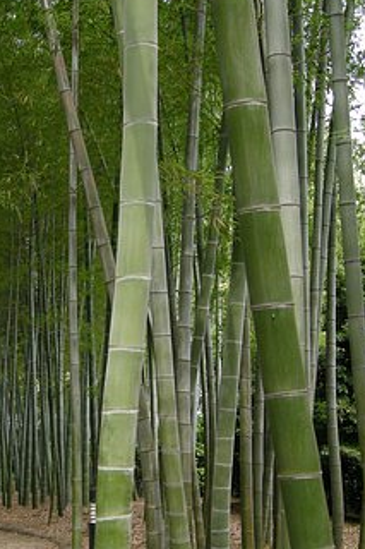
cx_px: 45
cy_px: 359
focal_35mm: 60
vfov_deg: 33.2
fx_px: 913
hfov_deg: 22.1
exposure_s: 1/54.5
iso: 64
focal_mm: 7.5
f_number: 3.8
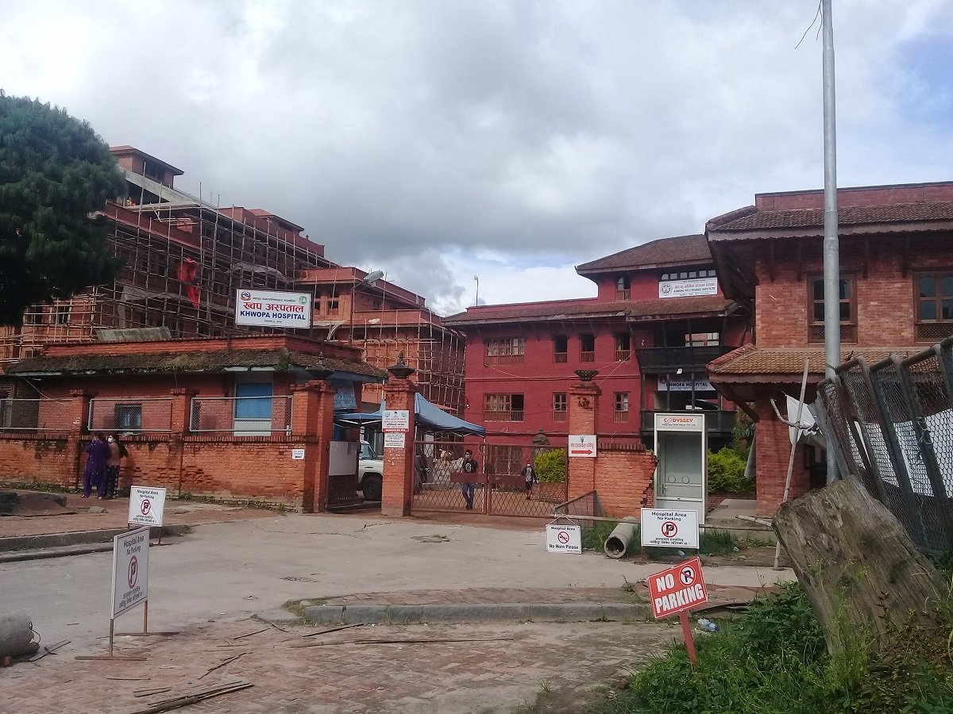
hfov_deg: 58.4
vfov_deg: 45.4
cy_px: 357
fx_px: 853
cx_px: 476
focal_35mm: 31
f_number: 2.2
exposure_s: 1/1048
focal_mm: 3.3
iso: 50
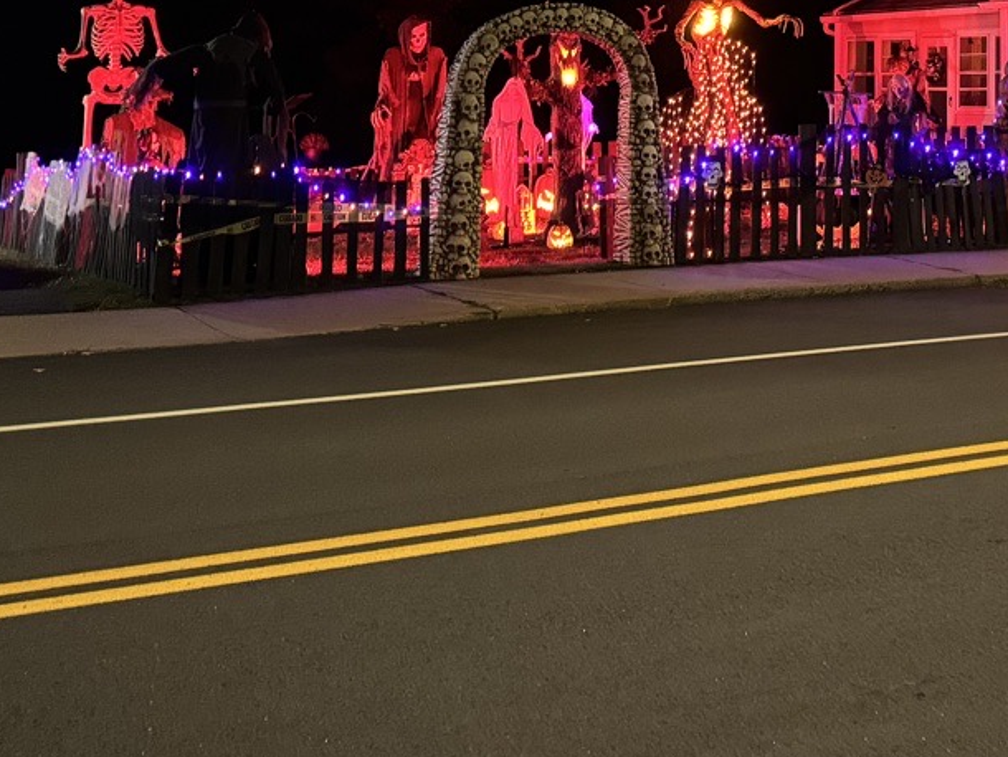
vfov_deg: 23.5
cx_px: 901
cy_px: -50
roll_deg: -0.1
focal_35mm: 59
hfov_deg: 31.2
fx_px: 1719
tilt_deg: +4.5
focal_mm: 6.76
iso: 1600
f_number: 1.78
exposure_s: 1/19
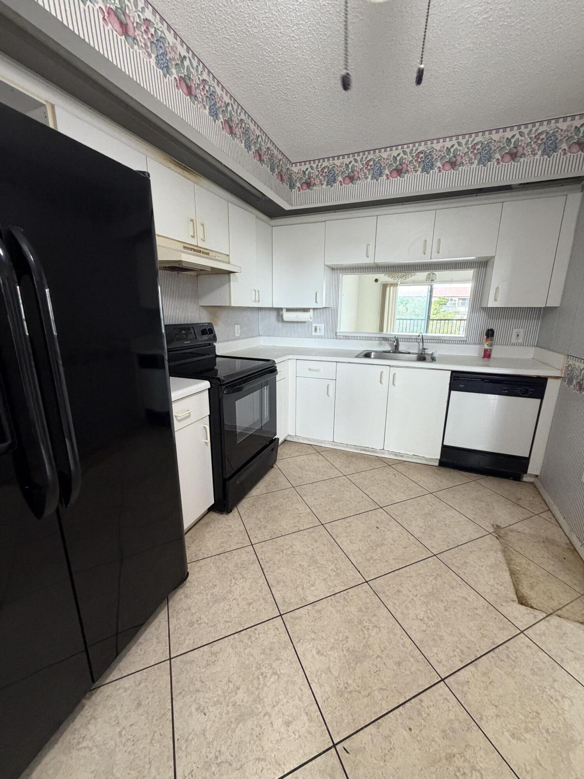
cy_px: 390
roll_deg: -0.5
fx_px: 315
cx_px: 292
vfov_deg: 102.1
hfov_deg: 85.7
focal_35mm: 14
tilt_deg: -12.8
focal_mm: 2.22
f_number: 2.2
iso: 400
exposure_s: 1/60
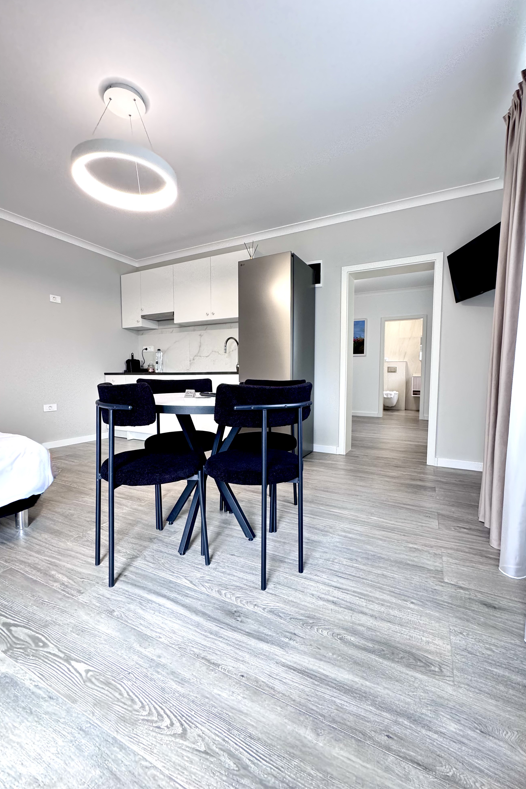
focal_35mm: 15
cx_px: 264
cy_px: 397
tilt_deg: -3.5
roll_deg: +0.0
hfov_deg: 77.3
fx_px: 329
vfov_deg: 100.4
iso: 200
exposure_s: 1/99
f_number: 2.2
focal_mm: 2.22
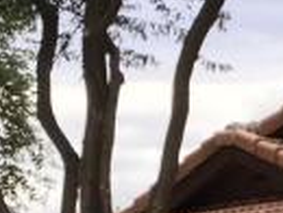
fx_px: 1867
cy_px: 433
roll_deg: +0.4
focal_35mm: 228
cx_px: 625
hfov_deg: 8.1
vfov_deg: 6.3
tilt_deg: -0.5
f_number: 2.2
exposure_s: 1/120
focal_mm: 4.15
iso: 25
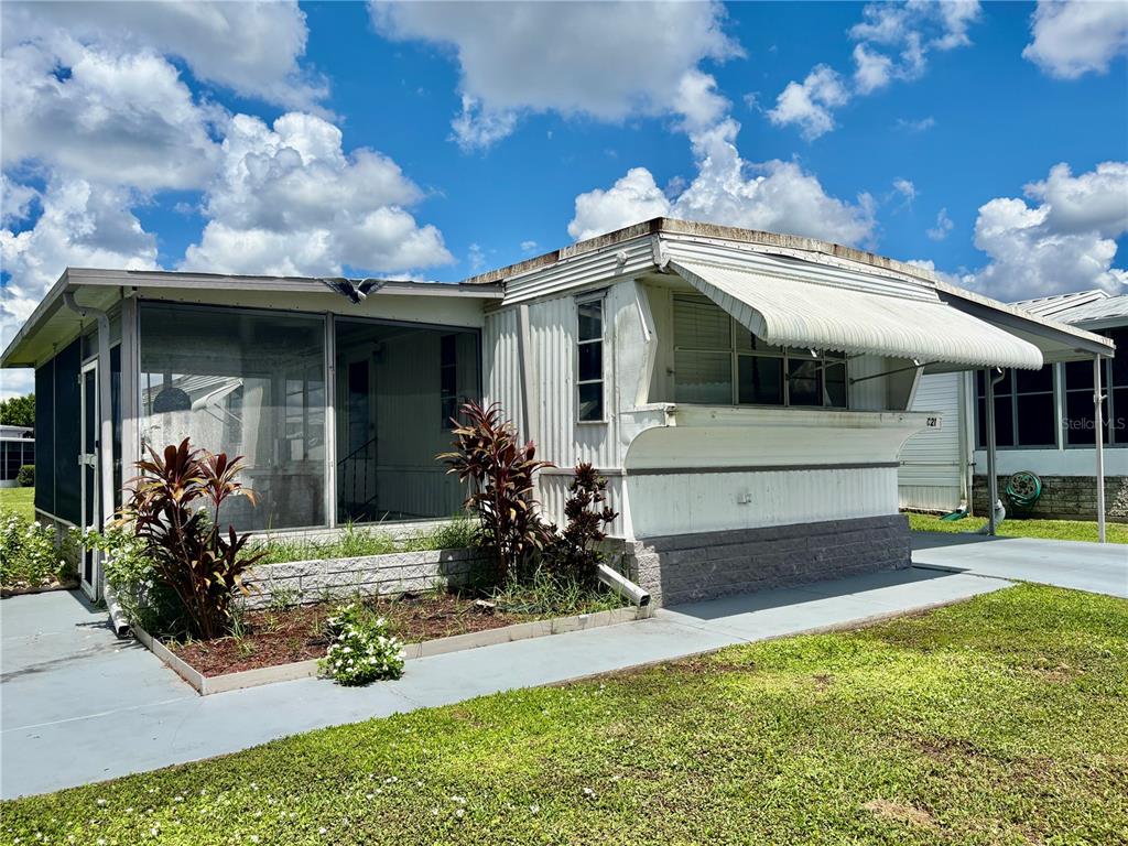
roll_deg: +1.4
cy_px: 423
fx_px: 847
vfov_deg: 53.1
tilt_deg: +1.6
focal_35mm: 26
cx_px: 564
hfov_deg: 67.3
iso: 50
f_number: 1.6
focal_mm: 5.96
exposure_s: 1/6329
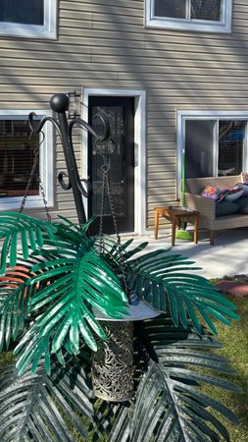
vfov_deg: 47.3
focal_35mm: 42
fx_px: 491
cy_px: 135
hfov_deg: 27.2
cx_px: 18
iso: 50
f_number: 1.6
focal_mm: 5.96
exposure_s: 1/2193
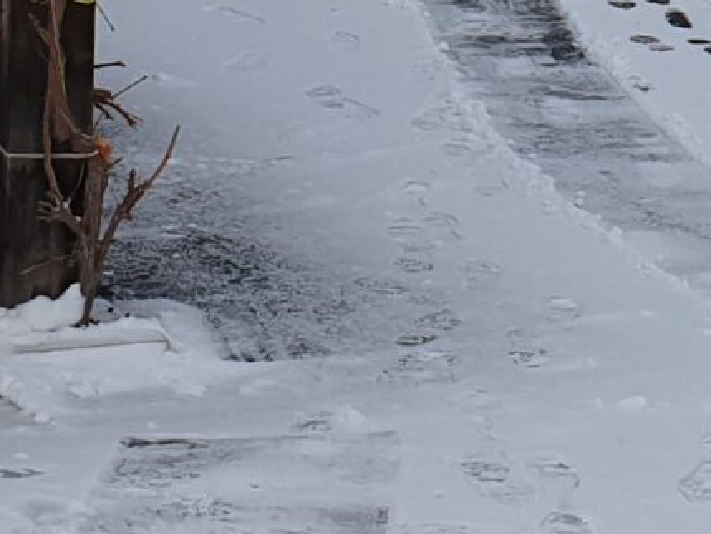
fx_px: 3185
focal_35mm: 155
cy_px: -650
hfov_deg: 12.4
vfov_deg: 8.9
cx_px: 912
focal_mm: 4.3
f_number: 2.4
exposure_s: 1/812
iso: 50
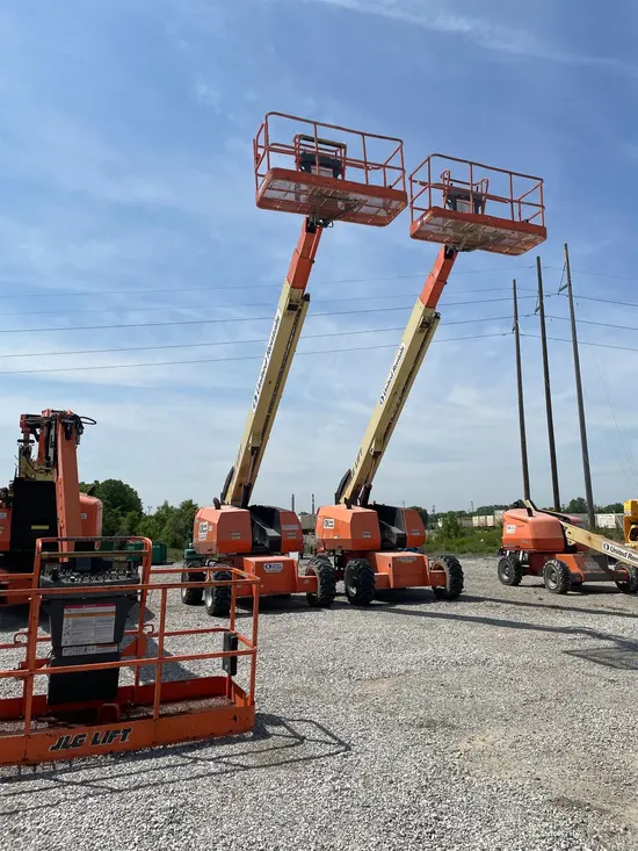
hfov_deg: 53.1
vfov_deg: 67.3
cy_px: 426
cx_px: 319
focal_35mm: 26
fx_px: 639
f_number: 1.6
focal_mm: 4.2
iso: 50
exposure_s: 1/9804
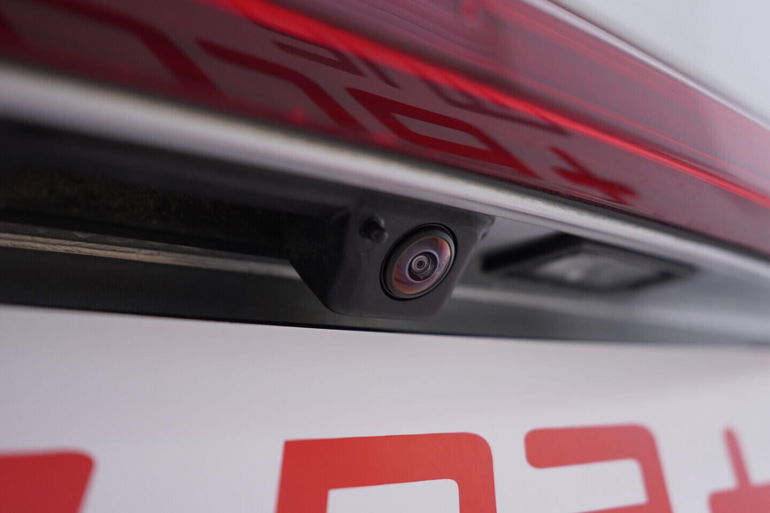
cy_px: 256
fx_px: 770
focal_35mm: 36
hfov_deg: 53.1
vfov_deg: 36.9
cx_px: 385
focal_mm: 24
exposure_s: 1/50
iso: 125
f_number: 3.2
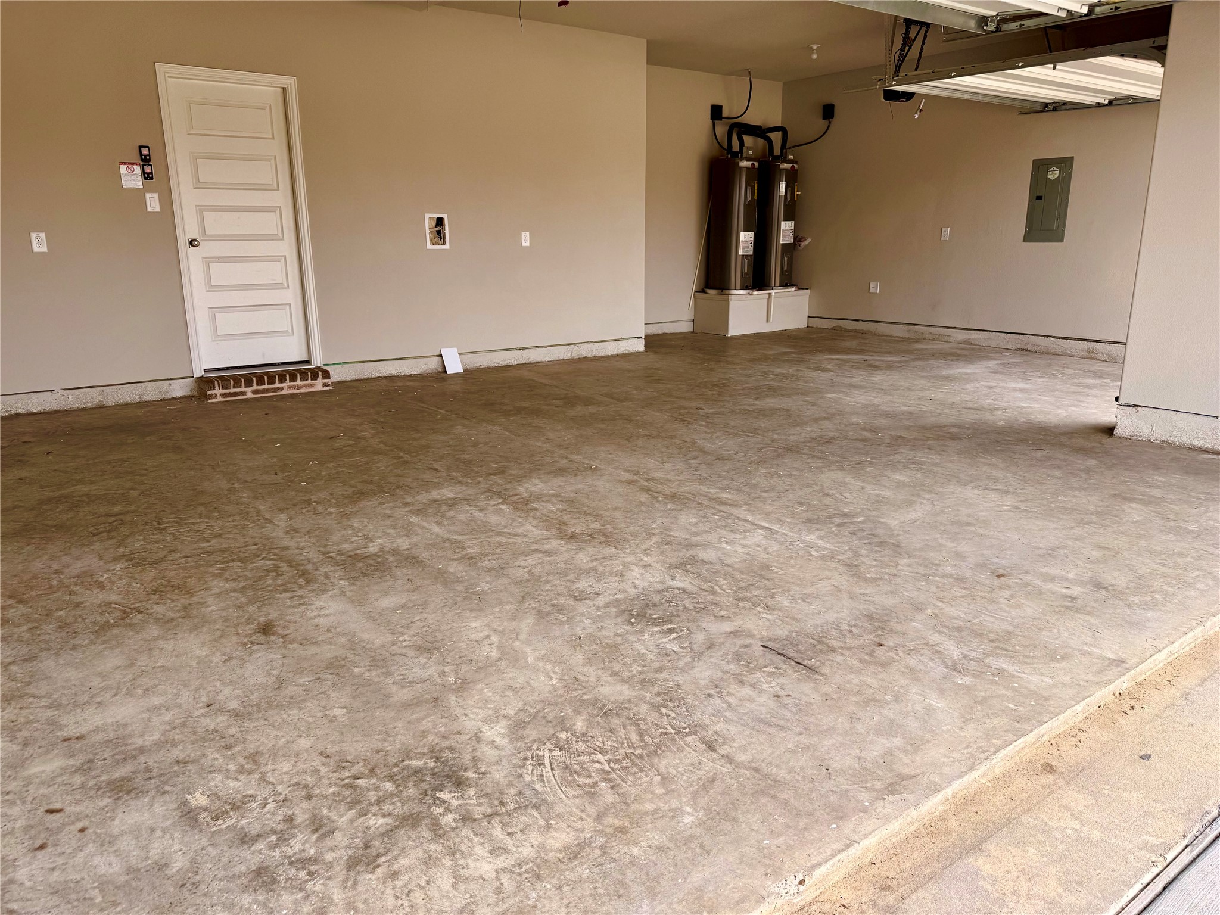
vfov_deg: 56.8
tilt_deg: -14.4
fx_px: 846
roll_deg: +0.2
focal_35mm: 24
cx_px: 610
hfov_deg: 71.6
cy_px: 458
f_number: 1.78
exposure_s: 1/539
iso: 80
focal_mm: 6.76
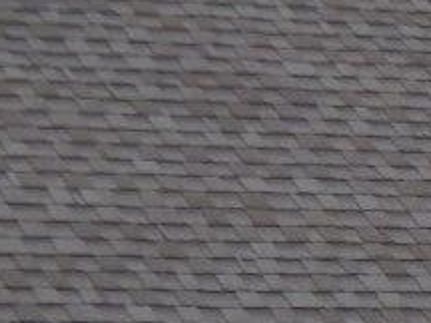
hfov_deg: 5.3
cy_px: 1069
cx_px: 854
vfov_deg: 3.9
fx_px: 4557
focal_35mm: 366
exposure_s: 1/400
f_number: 3.8
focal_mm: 9.7
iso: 125
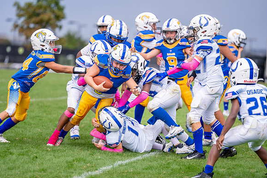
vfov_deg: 6.2
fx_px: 1654
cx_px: 122
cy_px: 93
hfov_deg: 9.2
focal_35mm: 223
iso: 250
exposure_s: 1/2000
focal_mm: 200
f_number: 2.8
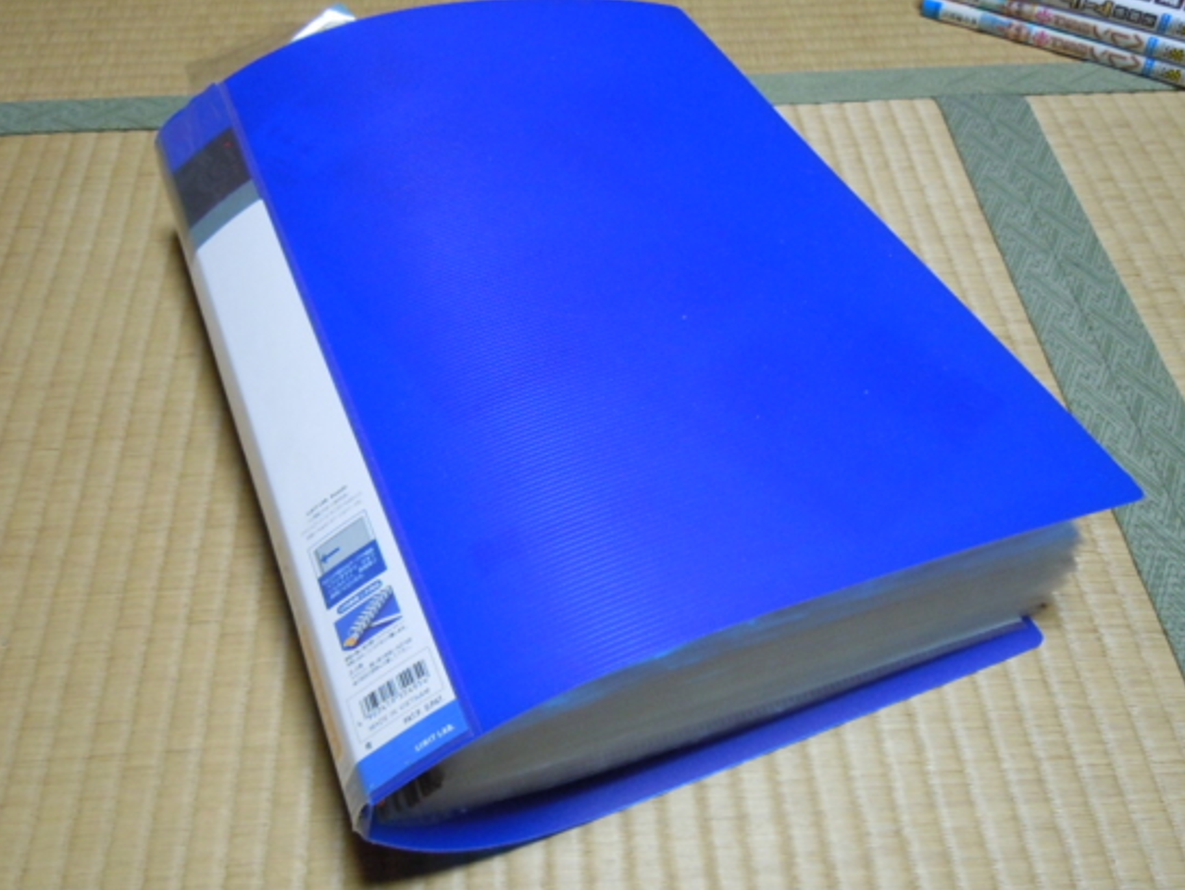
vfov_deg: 43.0
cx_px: 567
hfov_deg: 55.3
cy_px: 450
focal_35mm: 33
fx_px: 1130
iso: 400
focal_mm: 5.4
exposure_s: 1/20
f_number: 3.5
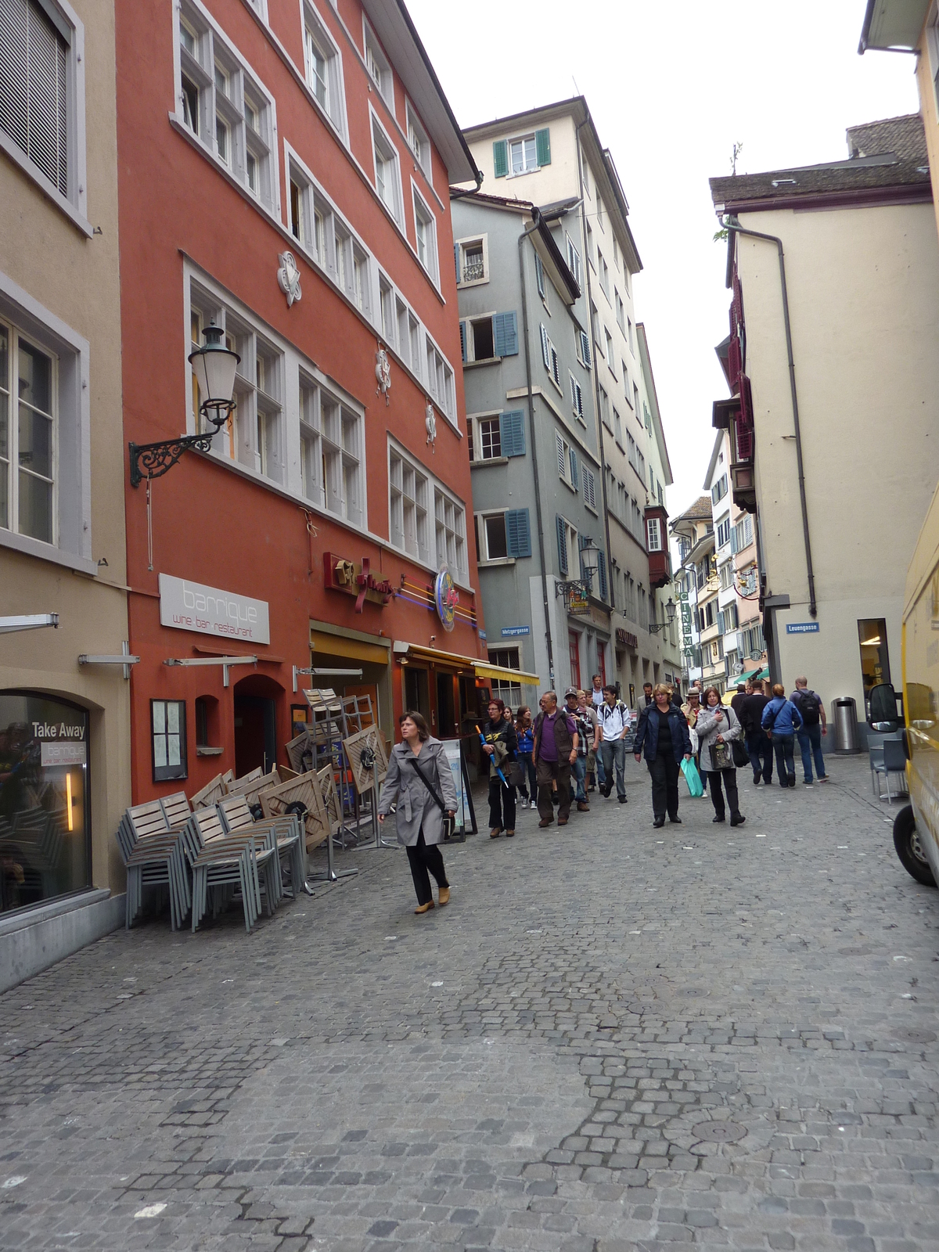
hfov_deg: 54.9
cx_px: 470
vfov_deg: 69.4
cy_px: 626
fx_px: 904
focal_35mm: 25
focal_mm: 4.1
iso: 100
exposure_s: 1/160
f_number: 4
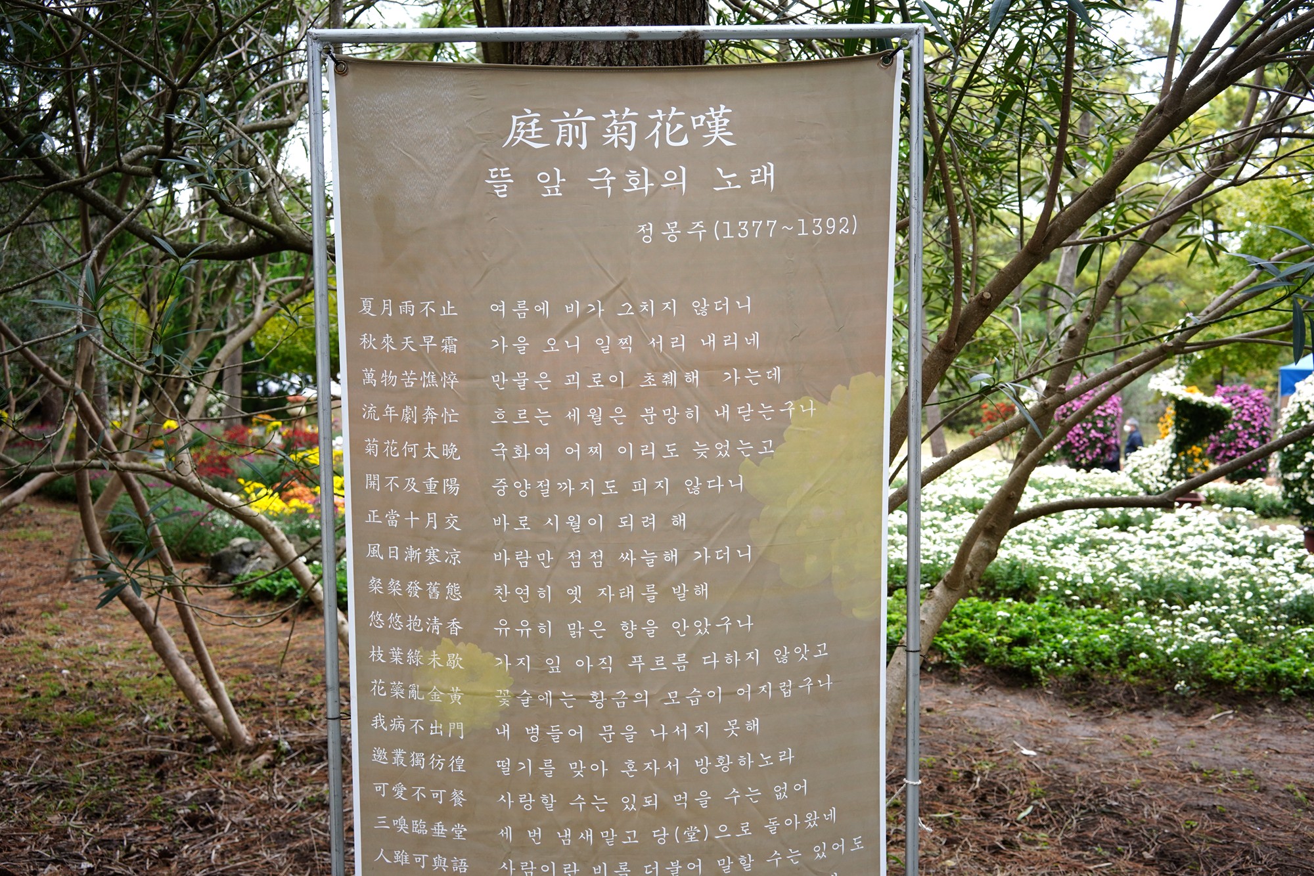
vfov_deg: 37.9
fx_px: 1278
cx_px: 657
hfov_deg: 54.4
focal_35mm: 35
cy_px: 438
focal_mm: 35
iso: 400
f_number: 6.3
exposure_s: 1/100
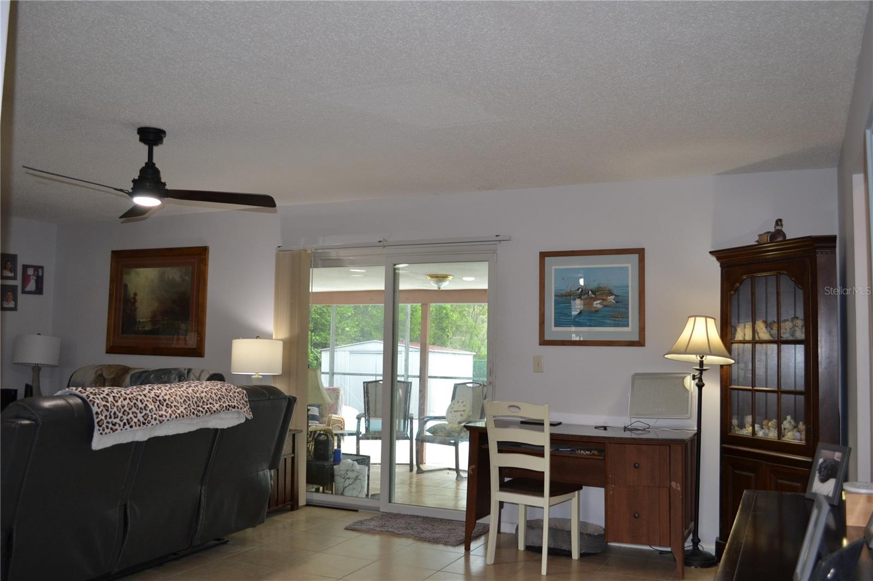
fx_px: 727
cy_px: 290
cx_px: 436
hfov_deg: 61.9
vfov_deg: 43.6
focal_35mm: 30
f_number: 4
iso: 400
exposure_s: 1/60
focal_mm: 20
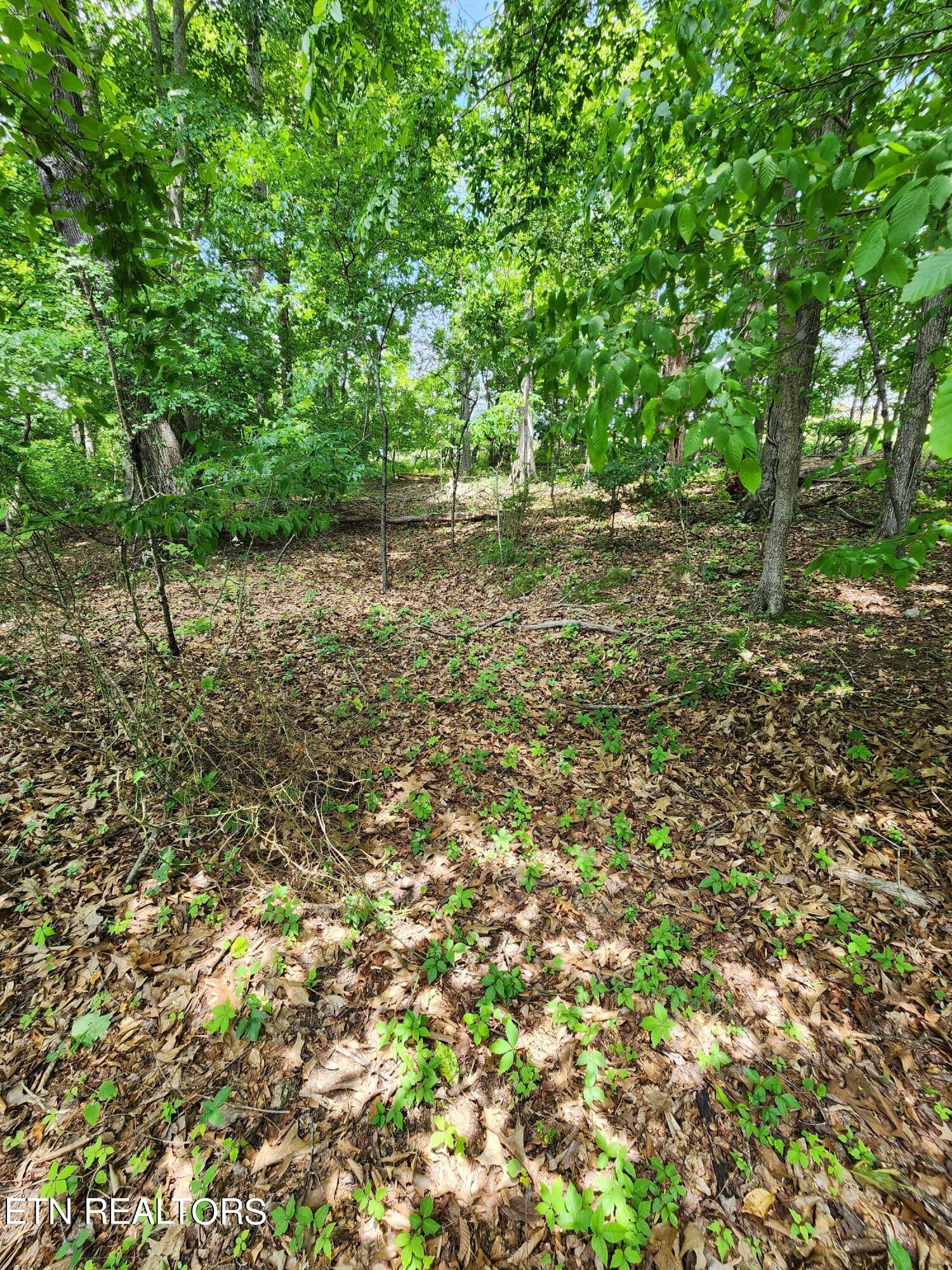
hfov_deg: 89.9
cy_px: 635
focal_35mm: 13
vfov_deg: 106.2
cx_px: 476
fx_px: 477
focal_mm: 2.2
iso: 64
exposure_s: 1/120
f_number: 2.2
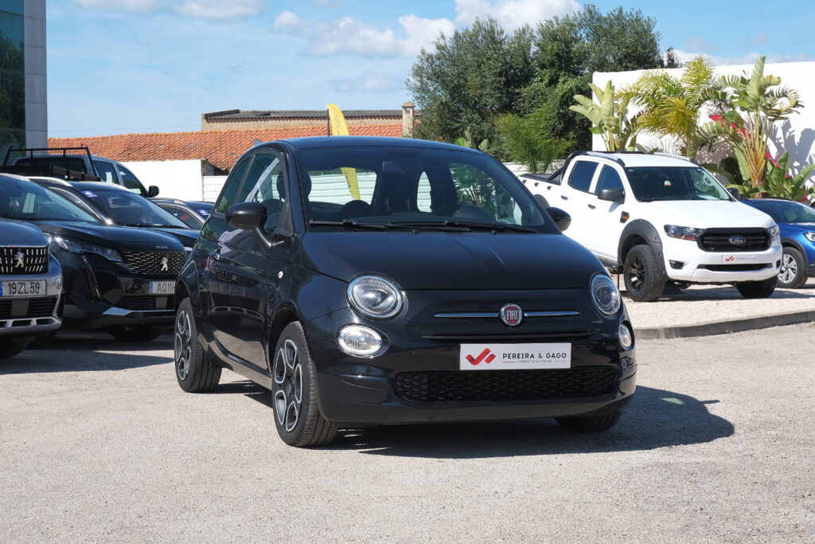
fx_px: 1381
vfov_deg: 22.3
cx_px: 408
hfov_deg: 32.9
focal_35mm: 61
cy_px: 272
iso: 160
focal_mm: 40.8
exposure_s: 1/250
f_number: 9
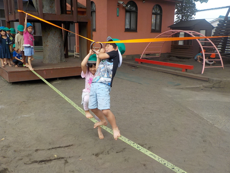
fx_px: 199
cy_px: 86
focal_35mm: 30
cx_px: 115
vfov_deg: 46.8
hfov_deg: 60.0
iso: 125
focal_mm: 4.1
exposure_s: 1/640
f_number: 3.3
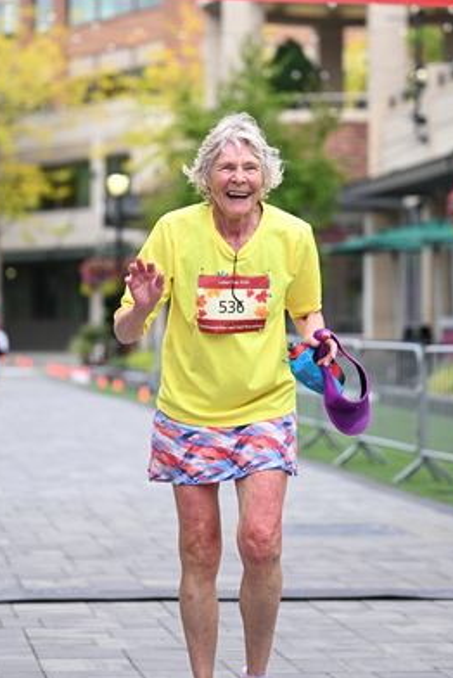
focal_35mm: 122
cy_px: 247
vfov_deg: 16.7
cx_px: 267
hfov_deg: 11.3
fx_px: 2299
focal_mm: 87
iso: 640
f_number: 2.8
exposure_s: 1/1600
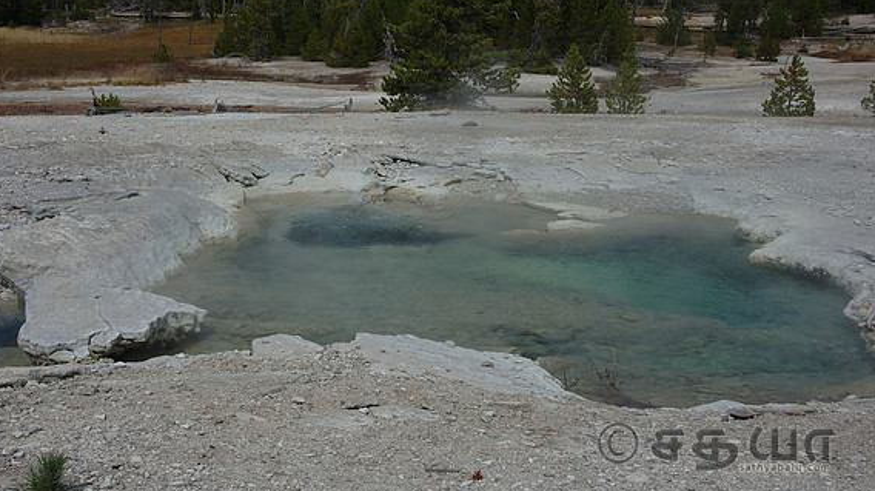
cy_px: 231
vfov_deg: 25.6
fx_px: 1079
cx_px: 438
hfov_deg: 44.1
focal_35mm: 47
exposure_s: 1/250
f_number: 8
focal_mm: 29
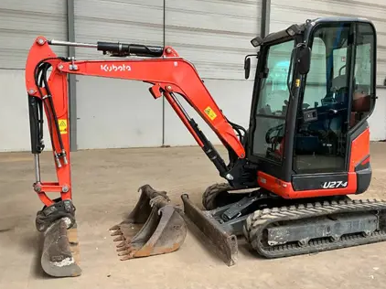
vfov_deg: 42.9
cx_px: 209
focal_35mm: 33
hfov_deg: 55.3
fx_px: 368
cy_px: 144
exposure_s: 1/60
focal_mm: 3
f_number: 1.8
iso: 80
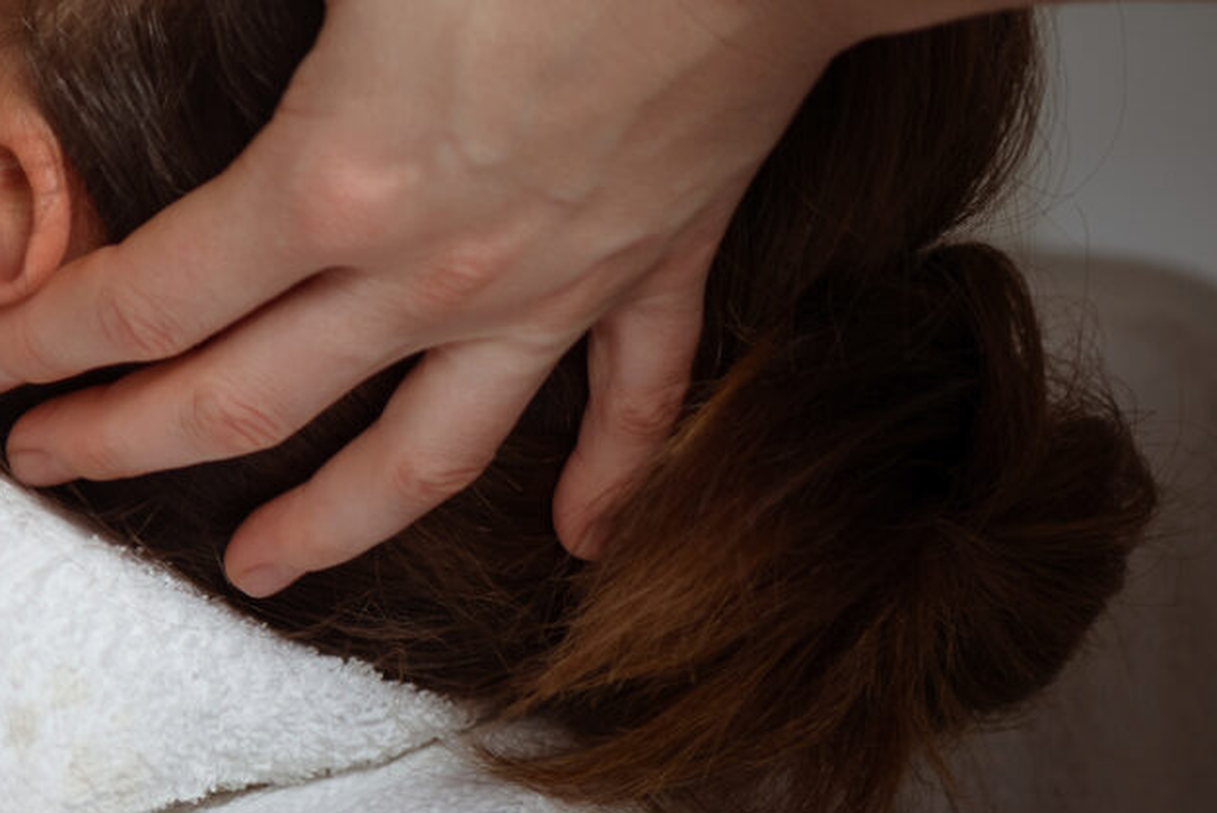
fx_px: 11228
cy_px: -84
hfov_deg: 6.2
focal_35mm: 332
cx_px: -399
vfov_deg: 4.1
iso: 200
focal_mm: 105
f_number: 3.2
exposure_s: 1/160
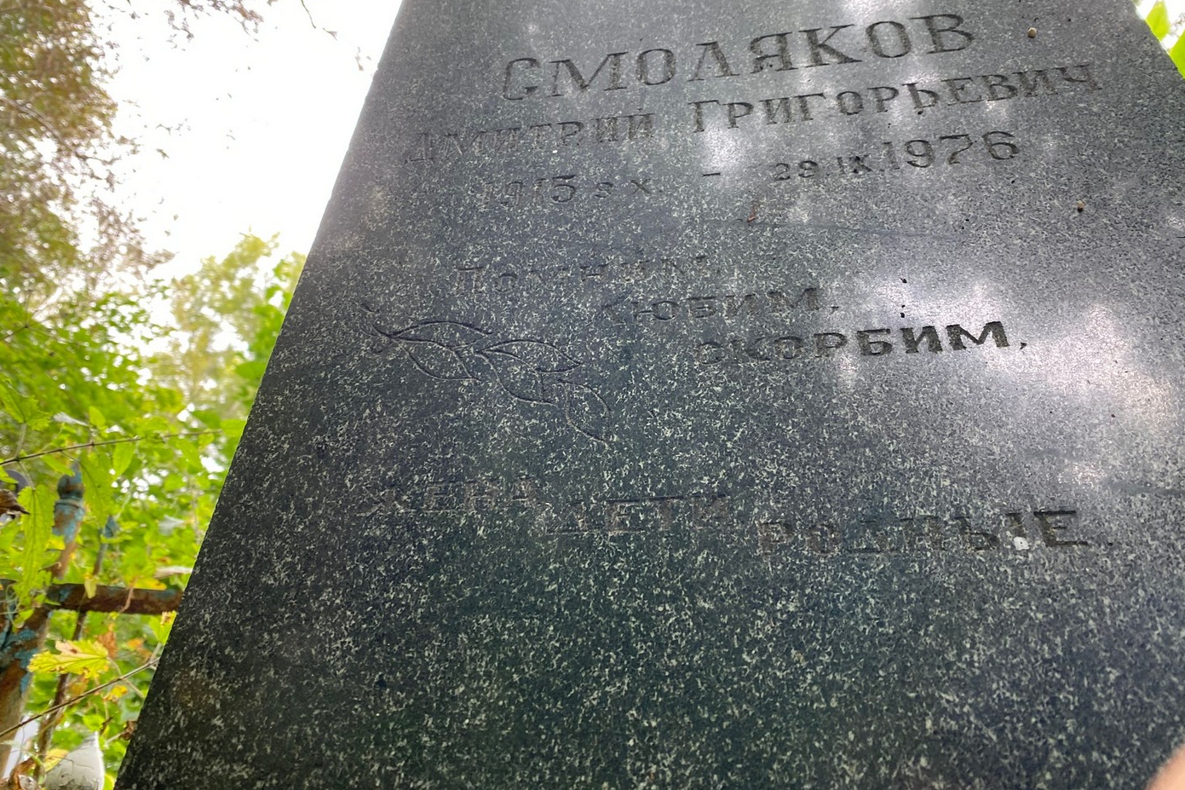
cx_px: 582
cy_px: 356
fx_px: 921
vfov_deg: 46.3
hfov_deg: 65.5
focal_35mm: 28
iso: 100
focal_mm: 4.25
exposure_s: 1/121
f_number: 1.8
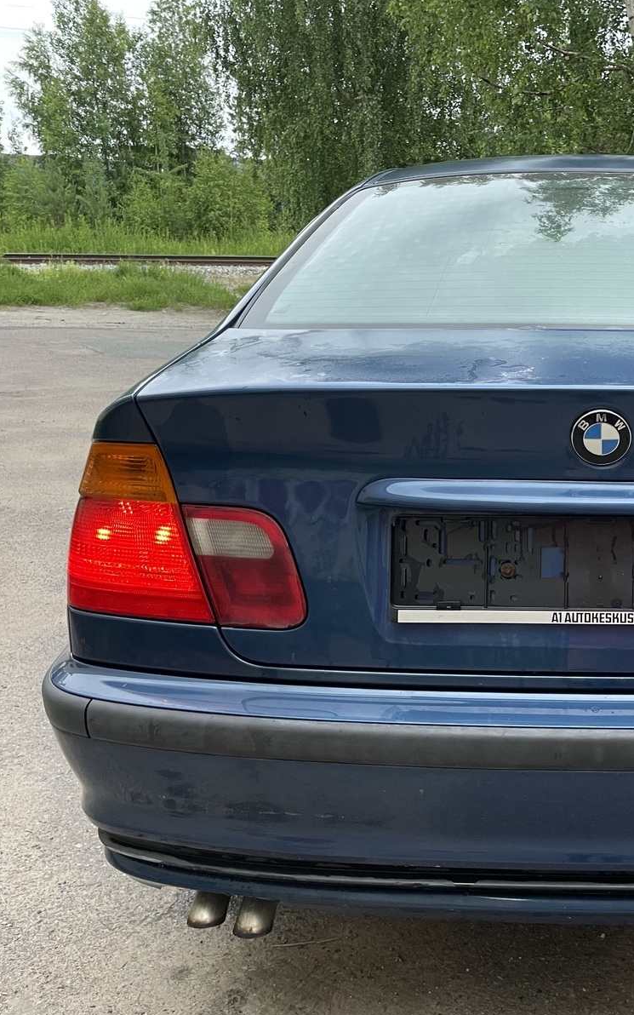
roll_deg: -1.3
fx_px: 1023
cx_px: 597
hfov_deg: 32.3
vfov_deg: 52.7
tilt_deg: -13.4
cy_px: 508
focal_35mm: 37
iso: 160
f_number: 1.6
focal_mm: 4.2
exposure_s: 1/60
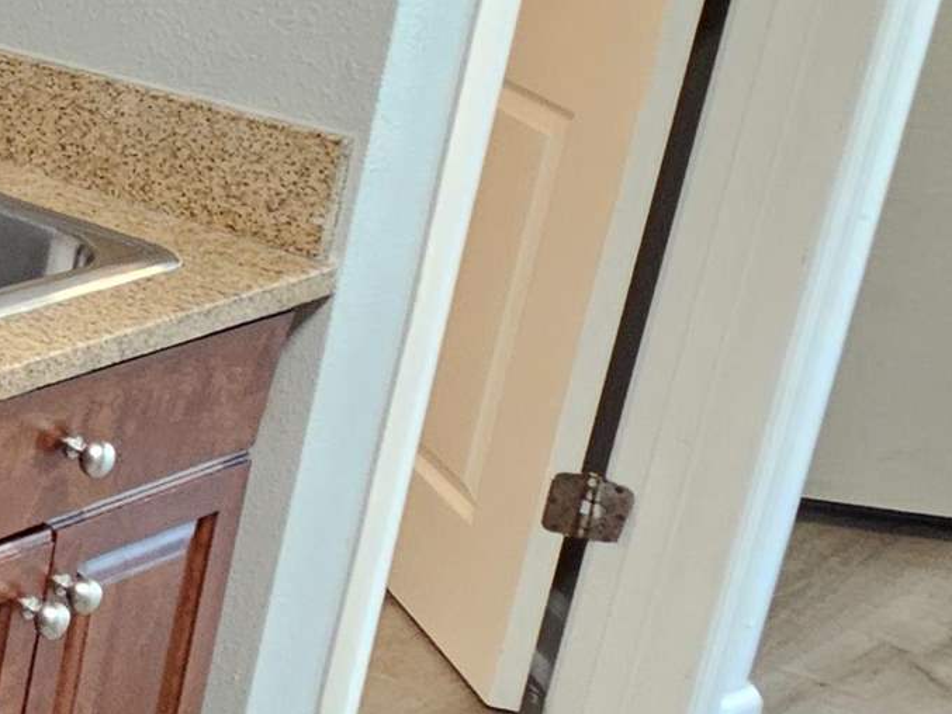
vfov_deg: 23.9
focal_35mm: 59
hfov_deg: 18.3
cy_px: 21
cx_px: -1025
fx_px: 1623
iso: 320
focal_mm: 2.2
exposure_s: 1/60
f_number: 2.2
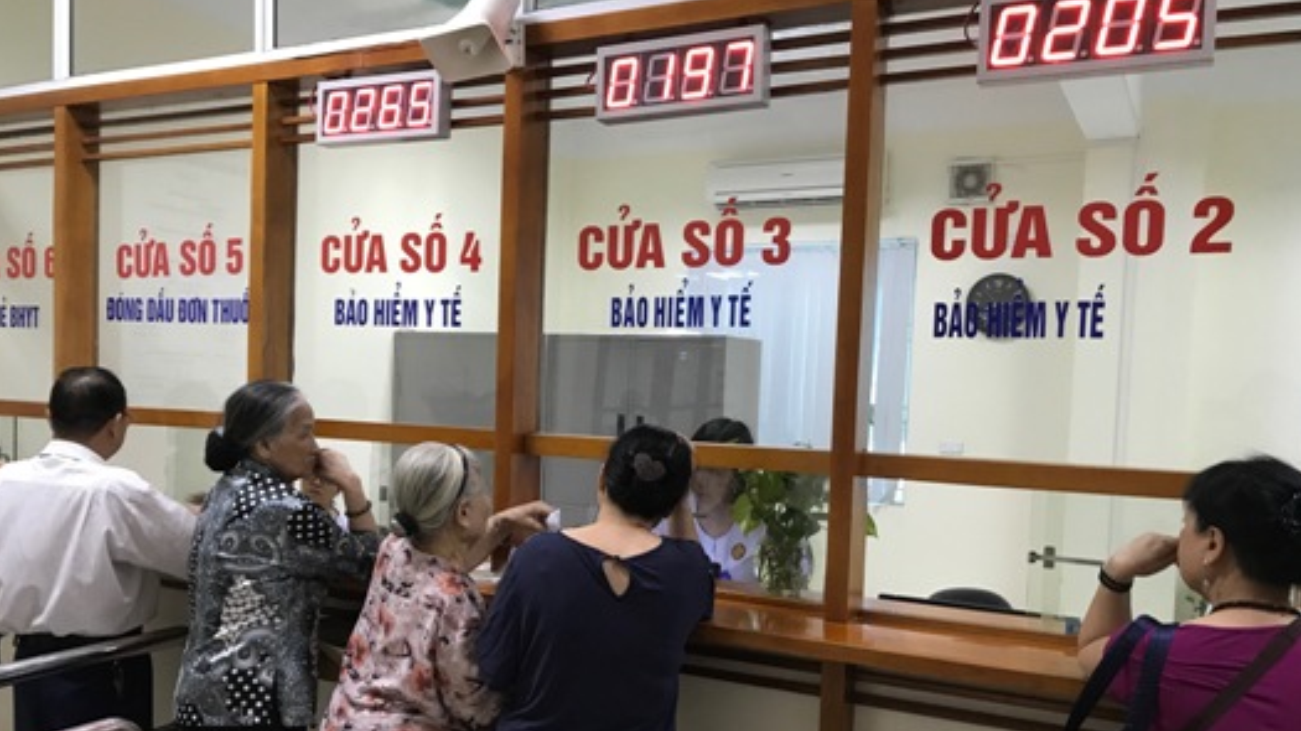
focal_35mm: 31
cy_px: 456
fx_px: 1069
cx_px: 646
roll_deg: -1.8
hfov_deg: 62.6
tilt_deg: -2.1
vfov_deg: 37.5
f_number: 1.8
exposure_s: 1/17
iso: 64
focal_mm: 3.99
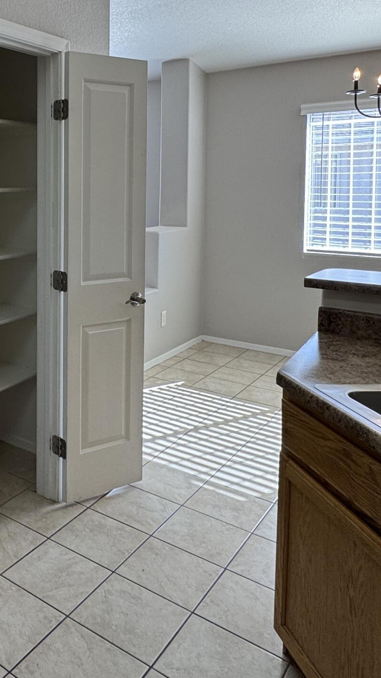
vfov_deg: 59.3
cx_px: -19
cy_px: 216
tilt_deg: -3.4
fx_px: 575
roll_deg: +0.1
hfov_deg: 32.9
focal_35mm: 32
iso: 80
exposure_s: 1/120
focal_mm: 2.22
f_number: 2.2
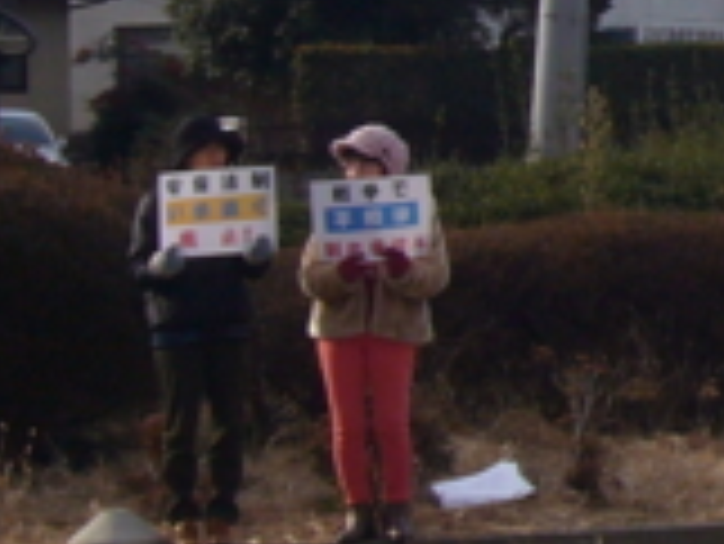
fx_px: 4375
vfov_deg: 7.1
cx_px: 1381
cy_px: 22
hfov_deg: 9.0
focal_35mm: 209
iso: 80
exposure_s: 1/200
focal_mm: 6.9
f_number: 7.1
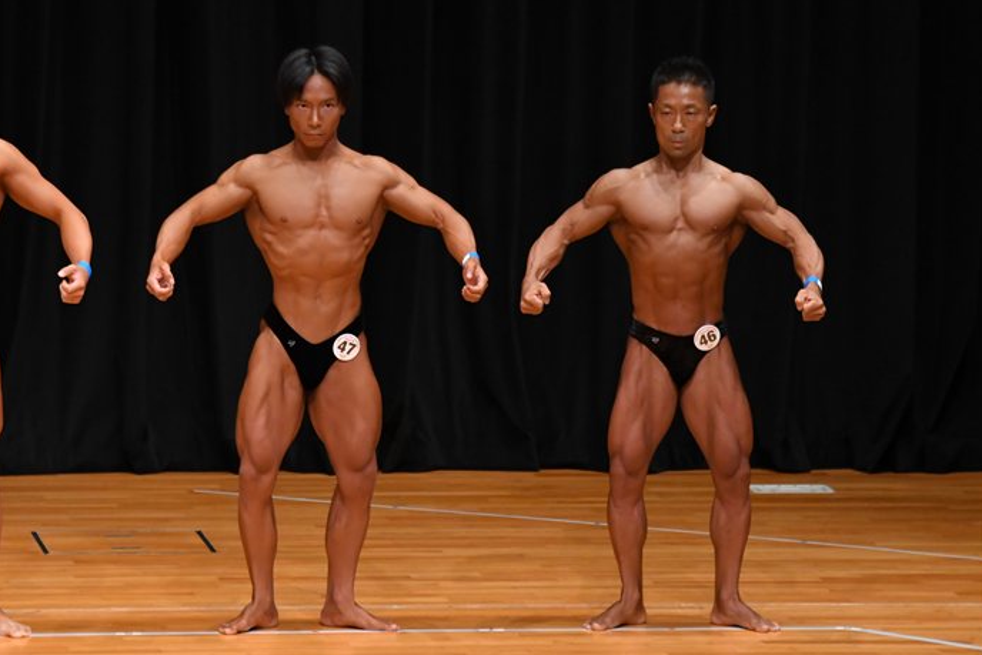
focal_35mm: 321
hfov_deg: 6.4
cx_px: 436
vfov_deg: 4.3
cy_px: 330
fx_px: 8757
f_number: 5.6
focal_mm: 190
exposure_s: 1/400
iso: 3200
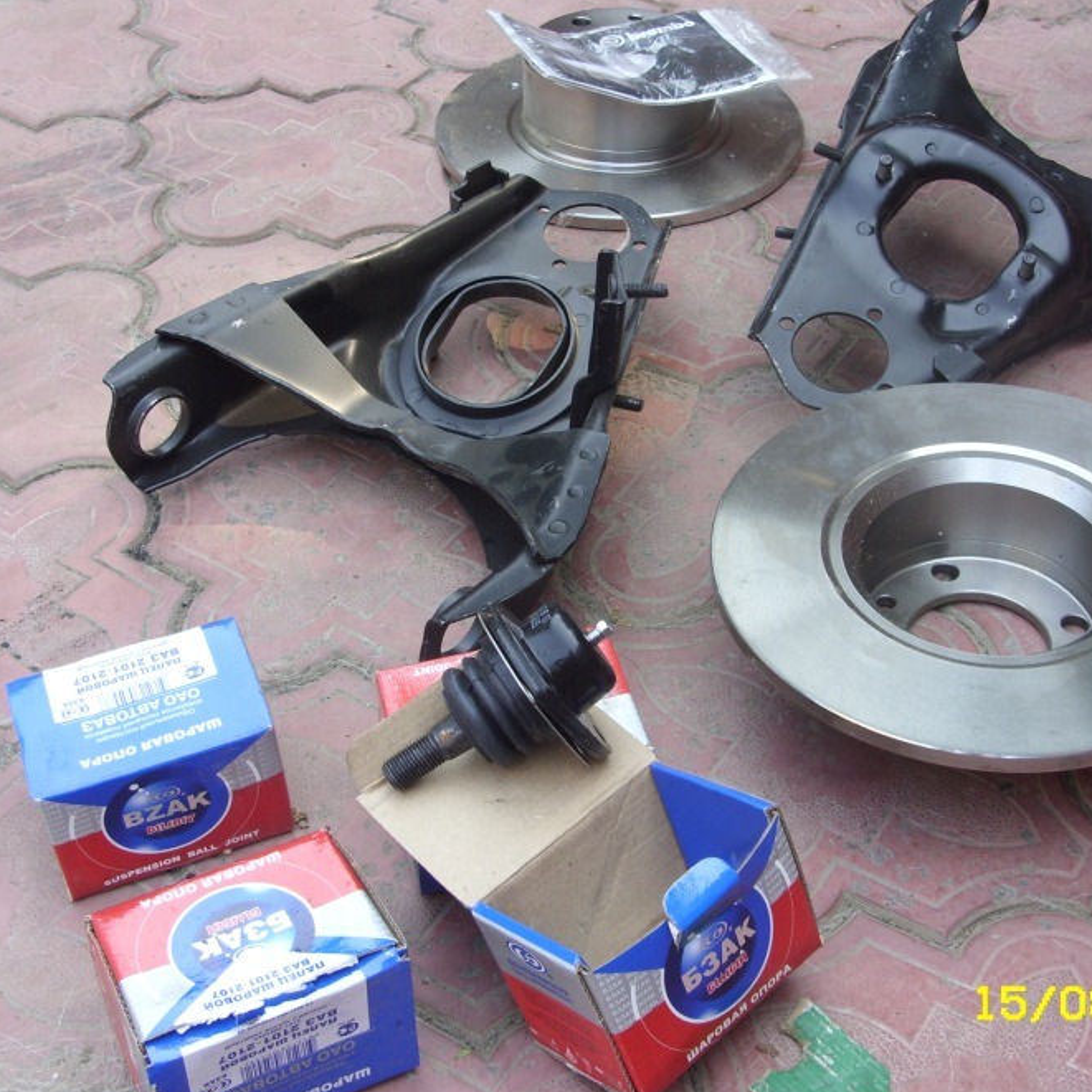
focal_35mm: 52
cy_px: 501
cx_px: 631
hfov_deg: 32.7
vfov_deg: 32.8
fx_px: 1856
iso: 50
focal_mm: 6.3
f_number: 2.8
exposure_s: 1/201
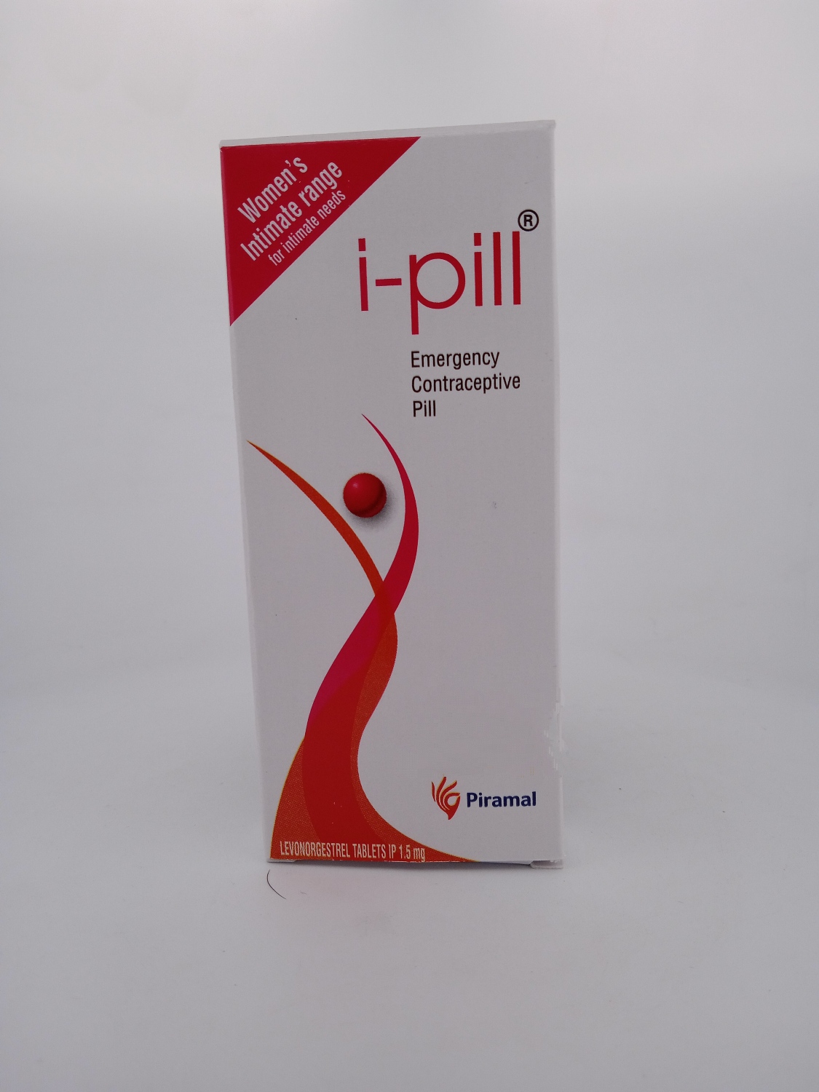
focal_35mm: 28
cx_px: 410
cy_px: 546
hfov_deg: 49.7
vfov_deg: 63.4
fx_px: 883
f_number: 2.2
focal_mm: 3.43
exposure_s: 1/187
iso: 100
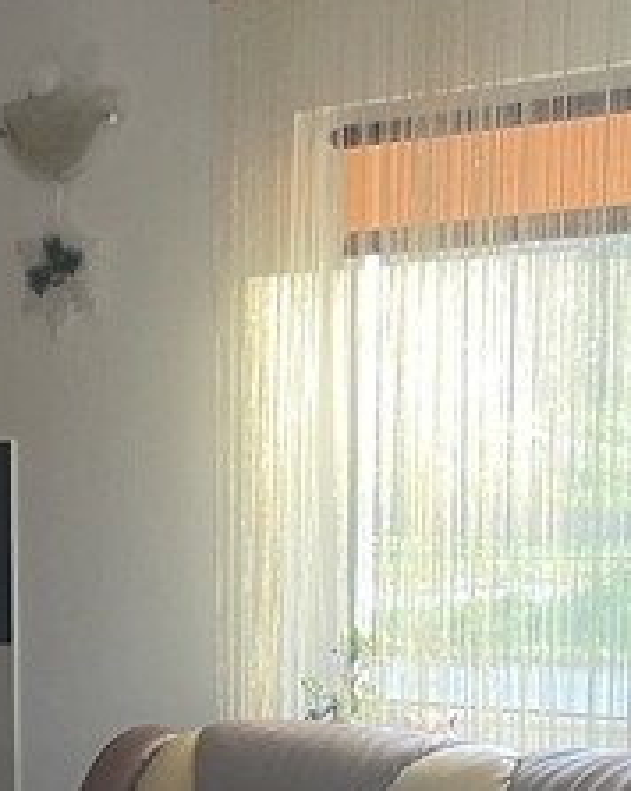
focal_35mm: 112
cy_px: 951
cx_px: -560
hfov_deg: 12.4
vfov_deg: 16.5
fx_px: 2618
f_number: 1.6
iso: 125
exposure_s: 1/85
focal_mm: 5.1
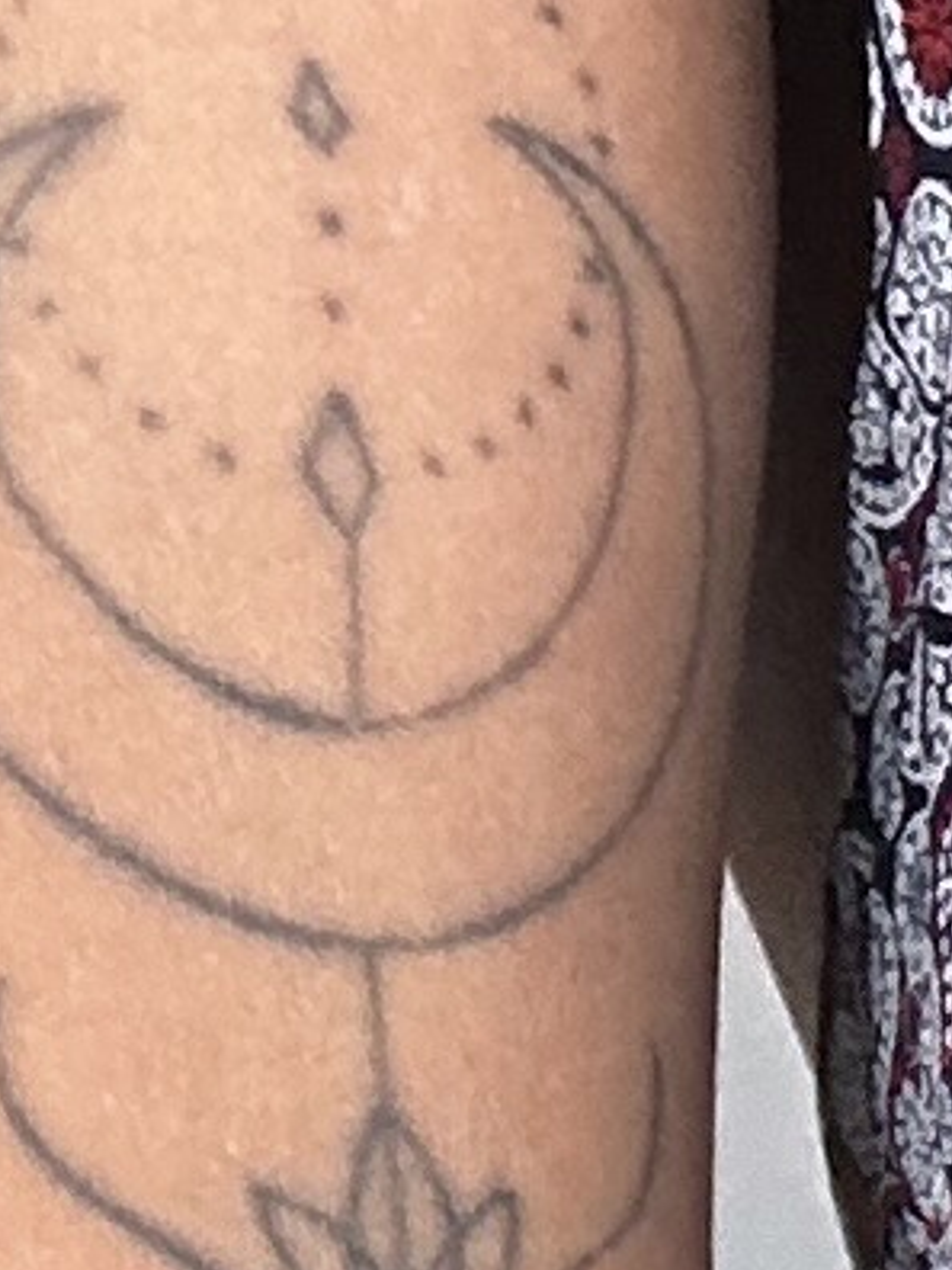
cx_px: 3212
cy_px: 1530
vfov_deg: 8.4
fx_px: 8581
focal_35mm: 234
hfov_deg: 5.8
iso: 64
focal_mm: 2.69
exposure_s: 1/100
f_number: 1.9
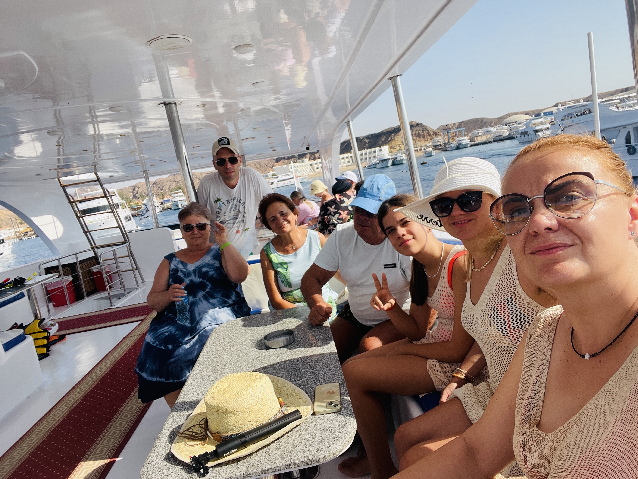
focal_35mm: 23
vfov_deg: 58.9
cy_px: 240
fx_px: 424
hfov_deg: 73.9
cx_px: 319
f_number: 2.2
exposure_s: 1/693
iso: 25
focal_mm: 2.71
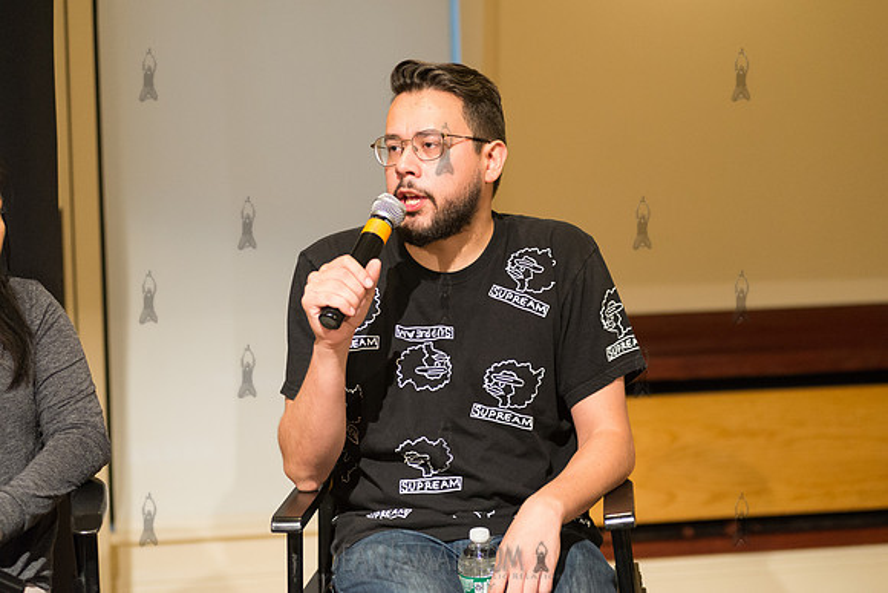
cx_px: 444
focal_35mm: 80
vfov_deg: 17.1
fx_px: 1974
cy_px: 296
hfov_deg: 25.4
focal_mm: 80
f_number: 3.5
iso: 3200
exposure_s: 1/400
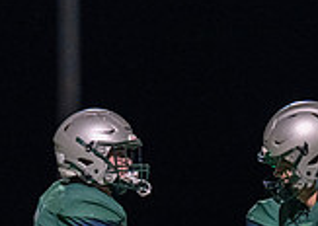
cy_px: 345
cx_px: 274
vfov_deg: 3.1
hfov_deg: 4.3
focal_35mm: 464
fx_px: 4185
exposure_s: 1/1000
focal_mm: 105
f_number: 2.8
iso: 2500
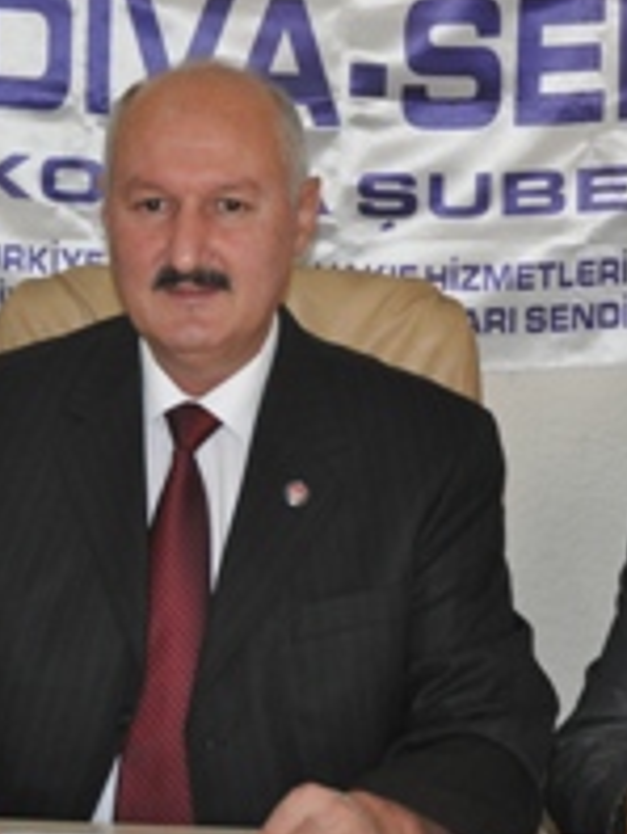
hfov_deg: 13.0
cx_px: 173
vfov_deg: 17.2
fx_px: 2749
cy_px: 371
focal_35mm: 114
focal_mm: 35
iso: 800
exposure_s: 1/60
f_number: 4.2
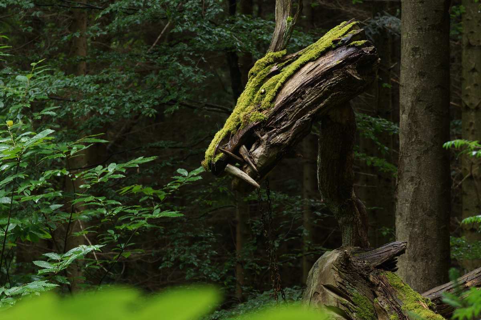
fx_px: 3006
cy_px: 160
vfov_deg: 6.1
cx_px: 240
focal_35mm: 225
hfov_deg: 9.1
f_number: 5.6
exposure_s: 1/60
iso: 160
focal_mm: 150
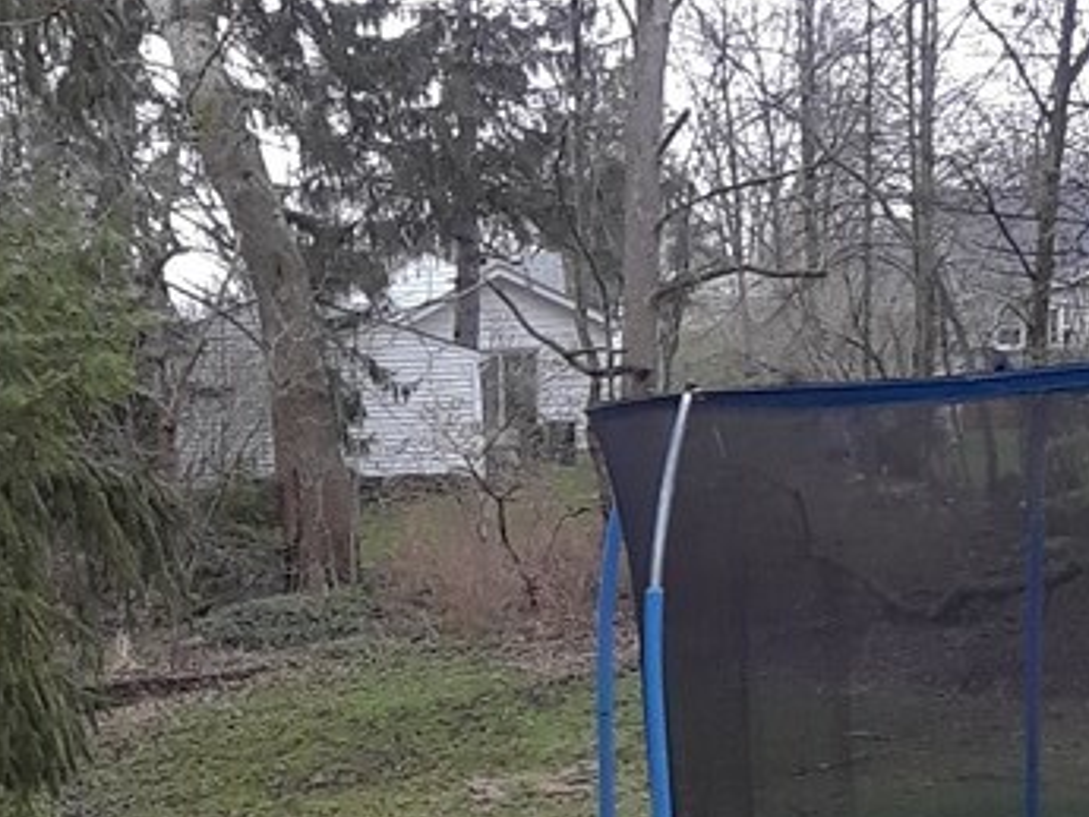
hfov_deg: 21.6
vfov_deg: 16.5
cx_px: 136
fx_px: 2801
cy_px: 609
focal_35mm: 89
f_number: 1.9
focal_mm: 2.47
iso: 64
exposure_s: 1/120
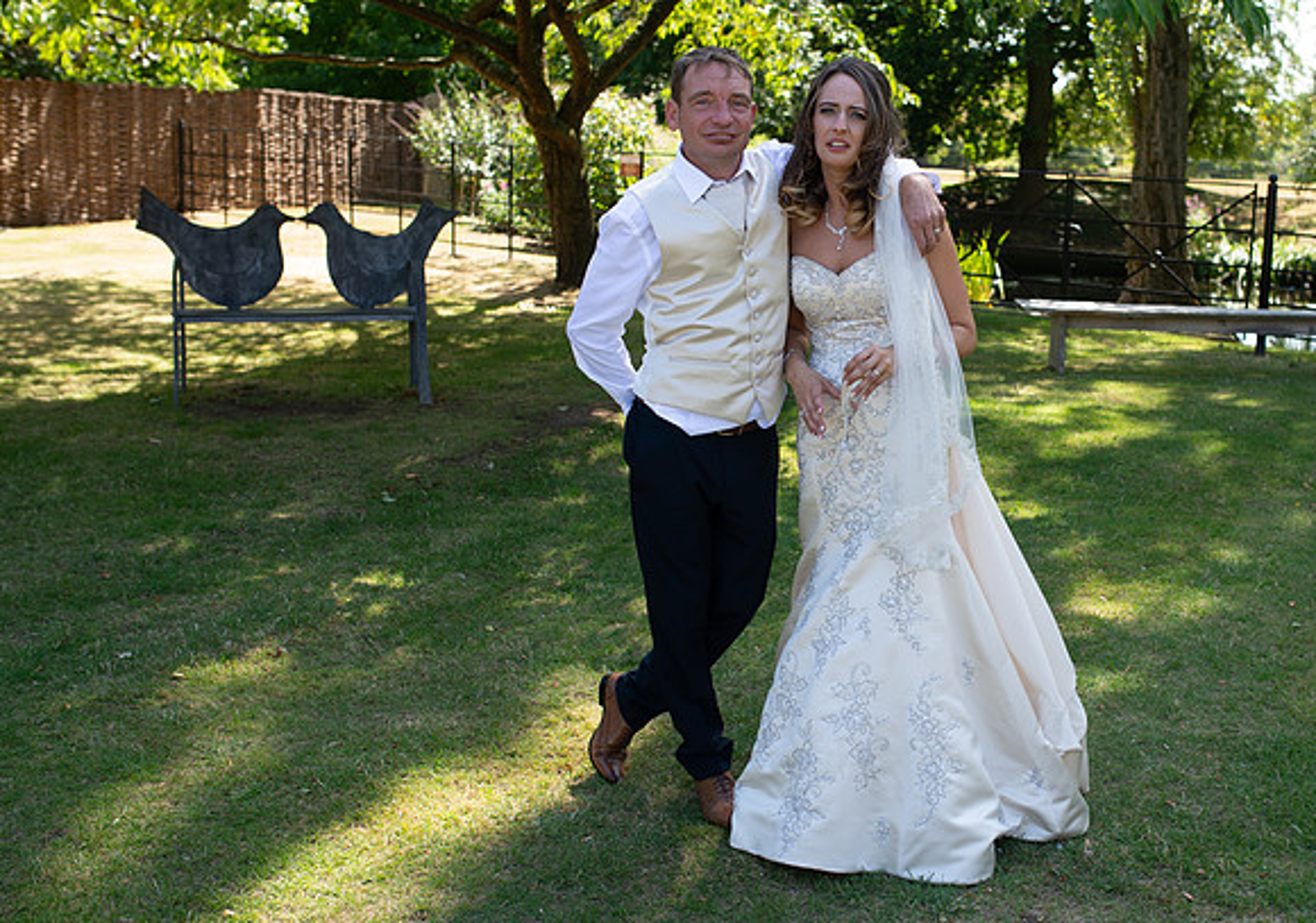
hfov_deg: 41.9
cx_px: 853
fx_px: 1698
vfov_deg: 30.4
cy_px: 412
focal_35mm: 46
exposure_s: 1/250
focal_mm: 35
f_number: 4
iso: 100
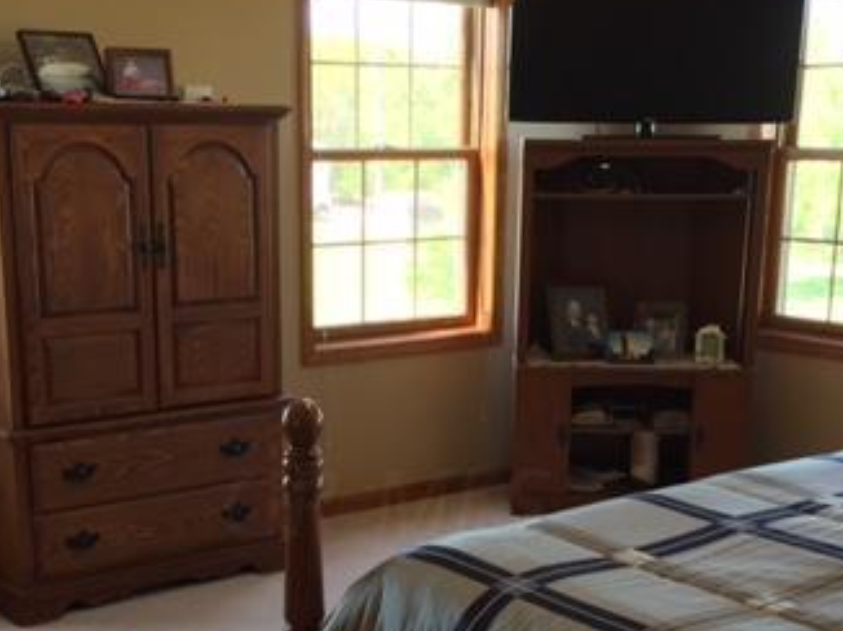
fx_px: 1387
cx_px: 385
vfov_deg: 25.2
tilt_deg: -15.6
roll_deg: +0.1
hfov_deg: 33.8
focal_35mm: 57
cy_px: 504
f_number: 2.2
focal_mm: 4.15
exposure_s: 1/30
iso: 50
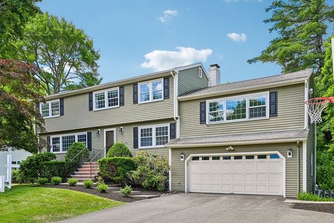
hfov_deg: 61.9
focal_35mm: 30
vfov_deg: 43.6
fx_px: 278
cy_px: 112
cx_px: 167
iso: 400
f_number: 8
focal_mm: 30
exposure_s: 1/400
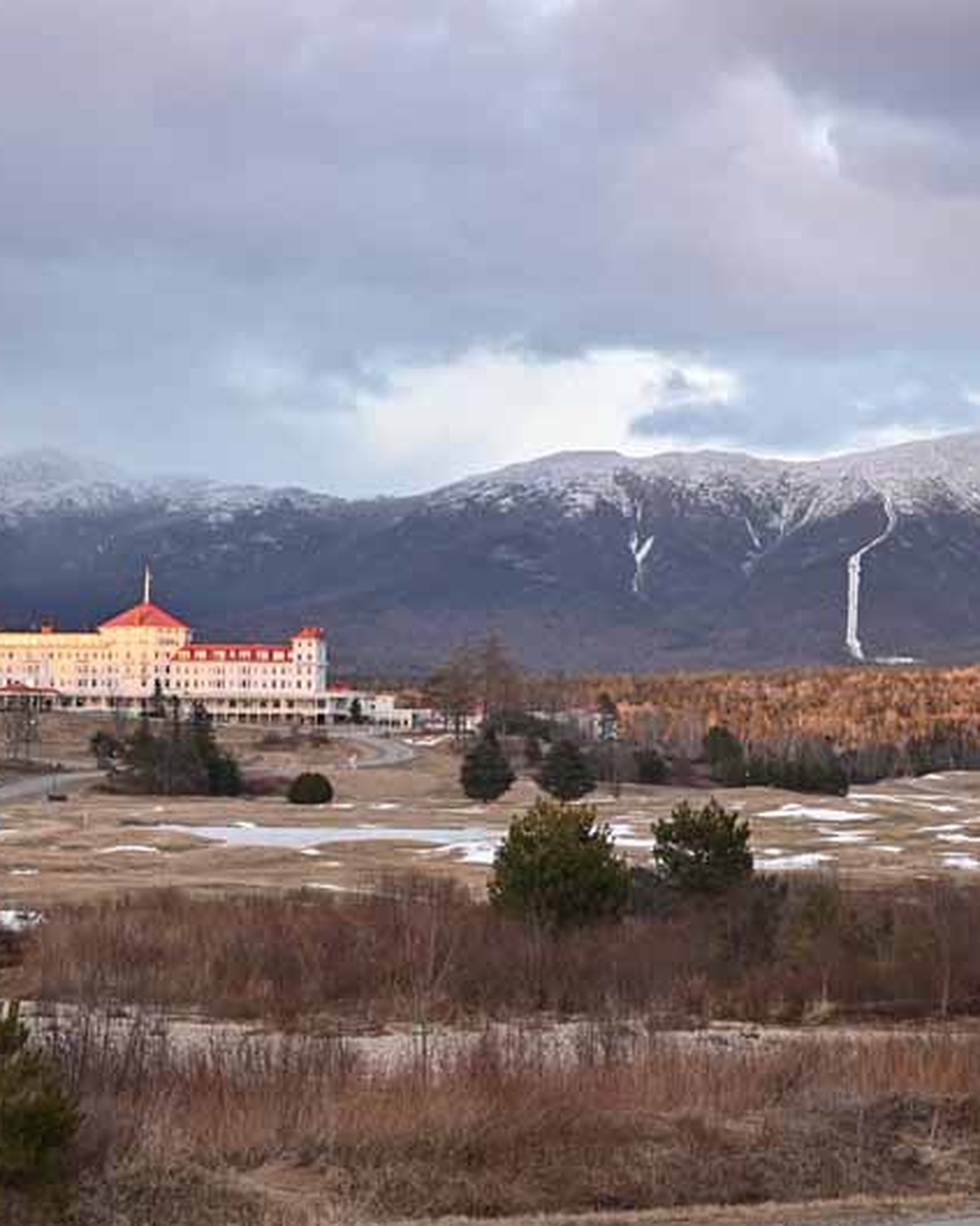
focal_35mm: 81
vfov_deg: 23.6
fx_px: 2938
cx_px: 561
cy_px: 616
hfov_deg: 18.9
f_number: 4
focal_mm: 57
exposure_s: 1/60
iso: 110
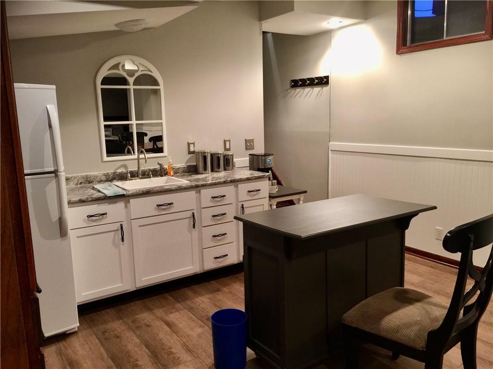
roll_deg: +1.2
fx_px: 413
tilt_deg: -8.7
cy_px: 184
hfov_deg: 61.7
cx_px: 246
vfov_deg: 48.2
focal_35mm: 29
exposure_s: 1/4
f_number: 2.2
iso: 80
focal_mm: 4.15
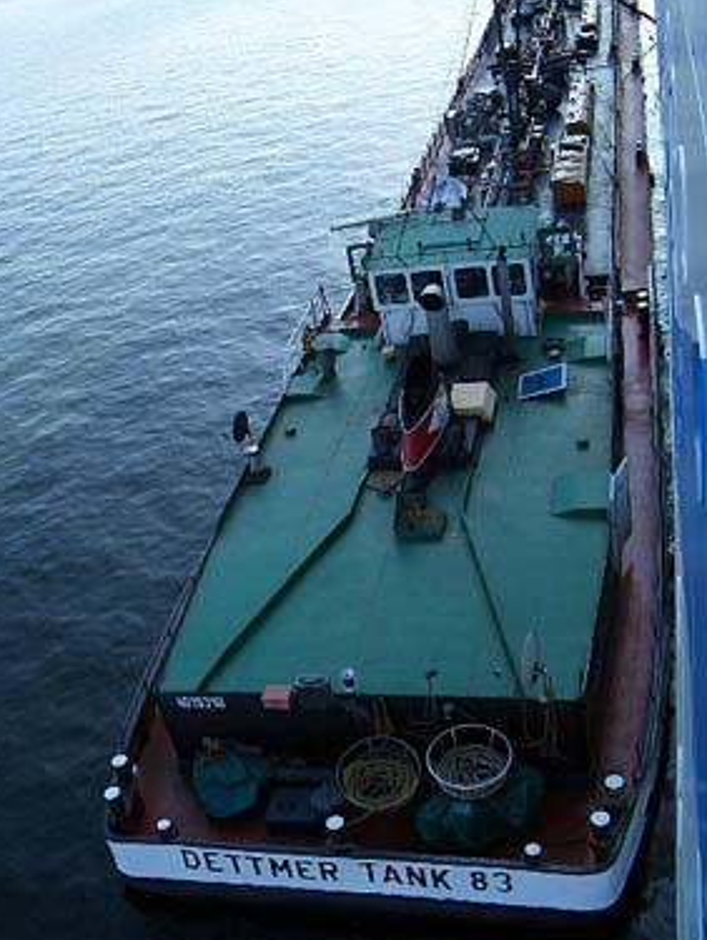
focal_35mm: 42
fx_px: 1142
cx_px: 288
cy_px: 419
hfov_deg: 34.3
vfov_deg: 44.7
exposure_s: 1/320
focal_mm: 5.8
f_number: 4.3
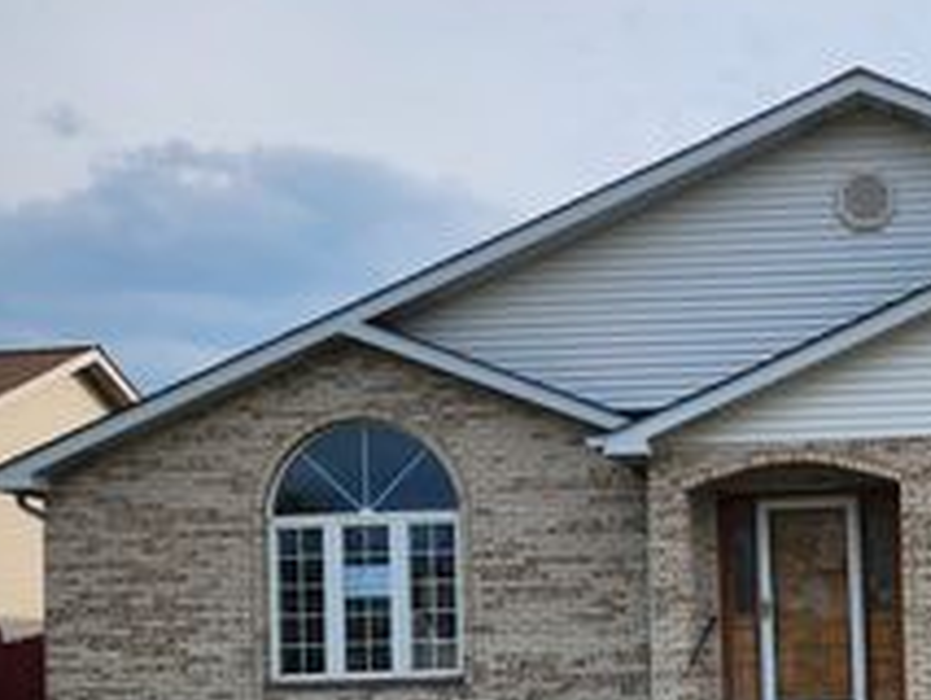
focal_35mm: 54
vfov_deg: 26.2
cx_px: 935
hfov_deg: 32.6
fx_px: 1453
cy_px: 623
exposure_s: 1/1078
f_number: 1.8
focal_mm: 6.4
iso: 12
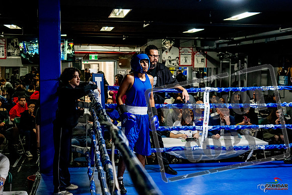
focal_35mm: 52
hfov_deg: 38.2
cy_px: 98
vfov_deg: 26.0
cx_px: 146
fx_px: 422
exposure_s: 1/800
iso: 5000
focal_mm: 35
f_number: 2.8
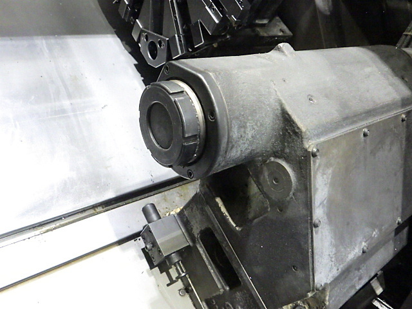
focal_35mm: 28
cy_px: 154
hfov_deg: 63.4
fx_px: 333
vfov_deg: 49.7
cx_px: 206
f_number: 3.5
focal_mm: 5
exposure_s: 1/20
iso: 1600
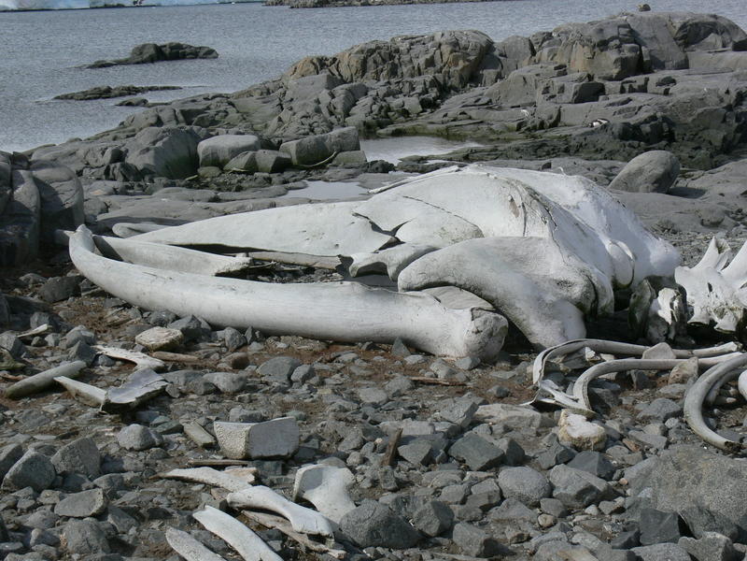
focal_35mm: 62
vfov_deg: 23.7
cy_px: 280
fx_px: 1338
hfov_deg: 31.2
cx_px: 374
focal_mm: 11.6
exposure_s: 1/500
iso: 80
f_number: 7.1
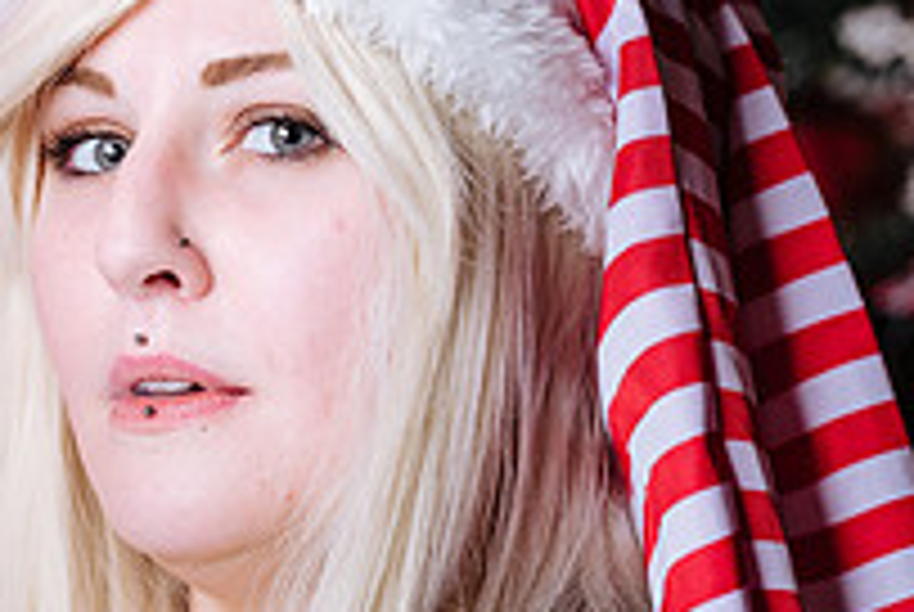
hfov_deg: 7.9
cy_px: 518
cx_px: -252
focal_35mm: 258
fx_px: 6560
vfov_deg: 5.3
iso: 200
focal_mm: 110
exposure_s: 1/160
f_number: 3.2
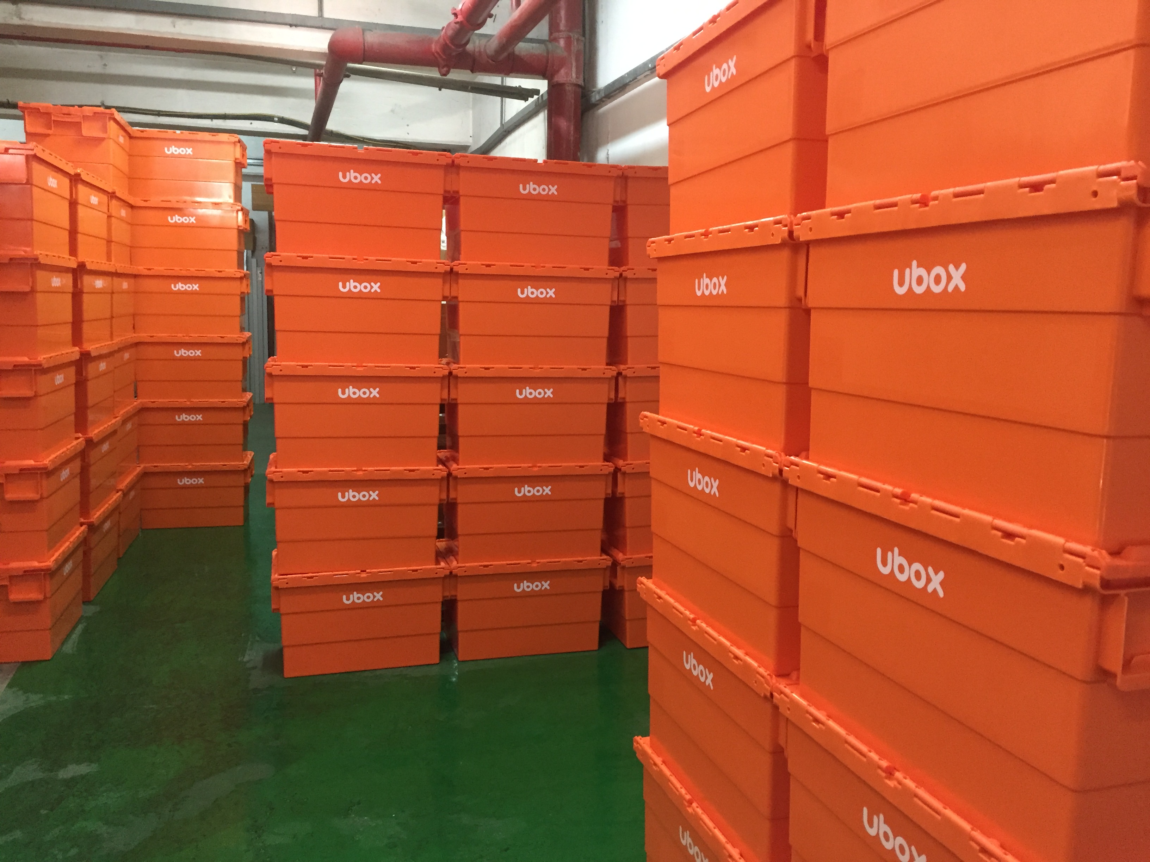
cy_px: 431
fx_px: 963
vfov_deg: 48.2
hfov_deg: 61.7
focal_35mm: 29
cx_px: 575
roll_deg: -1.4
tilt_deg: -7.2
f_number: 2.2
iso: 250
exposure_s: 1/17
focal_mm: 4.15
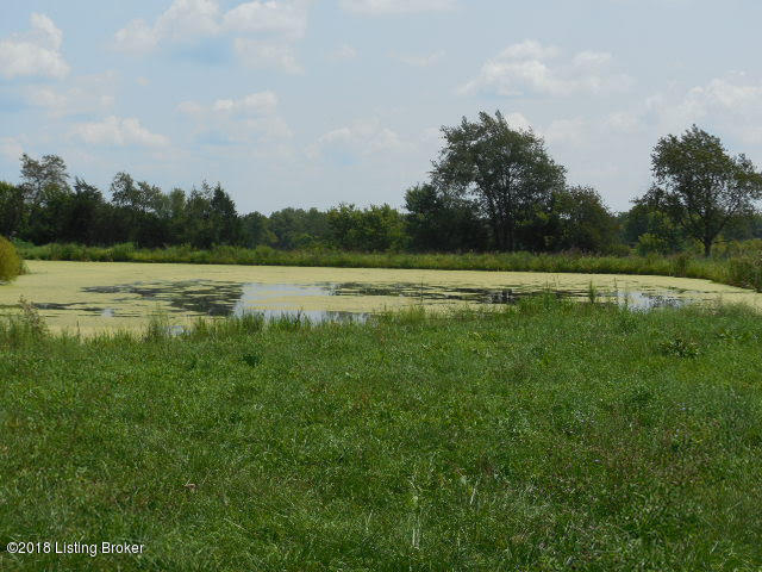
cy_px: 286
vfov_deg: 20.7
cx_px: 381
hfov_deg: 27.4
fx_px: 1563
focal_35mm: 71
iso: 125
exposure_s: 1/1600
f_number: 4.4
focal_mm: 12.6
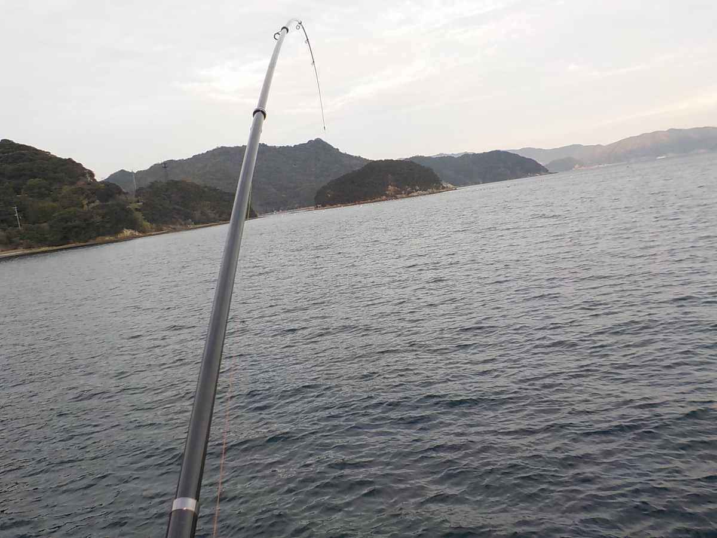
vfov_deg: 46.8
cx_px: 358
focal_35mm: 30
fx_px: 621
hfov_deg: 60.0
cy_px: 269
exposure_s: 1/160
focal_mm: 4.1
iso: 125
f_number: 3.3
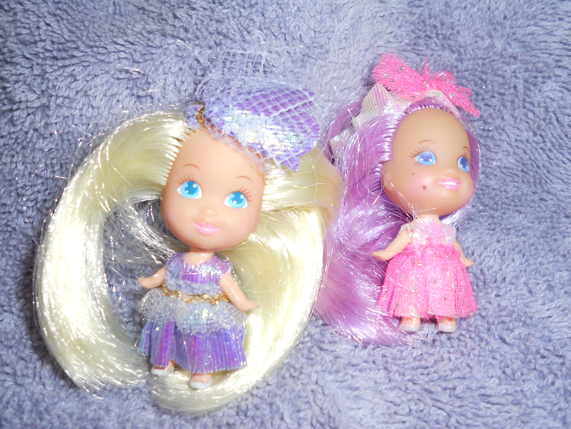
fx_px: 528
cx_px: 286
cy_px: 214
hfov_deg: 56.8
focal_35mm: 32
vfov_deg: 44.2
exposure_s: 1/25
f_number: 8.8
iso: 80
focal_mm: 5.8
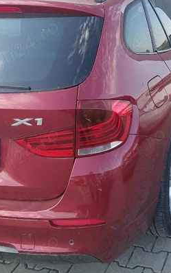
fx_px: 365
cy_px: 71
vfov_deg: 40.0
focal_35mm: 49
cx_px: 148
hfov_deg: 25.7
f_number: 1.8
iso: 25
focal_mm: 5.06
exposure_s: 1/135
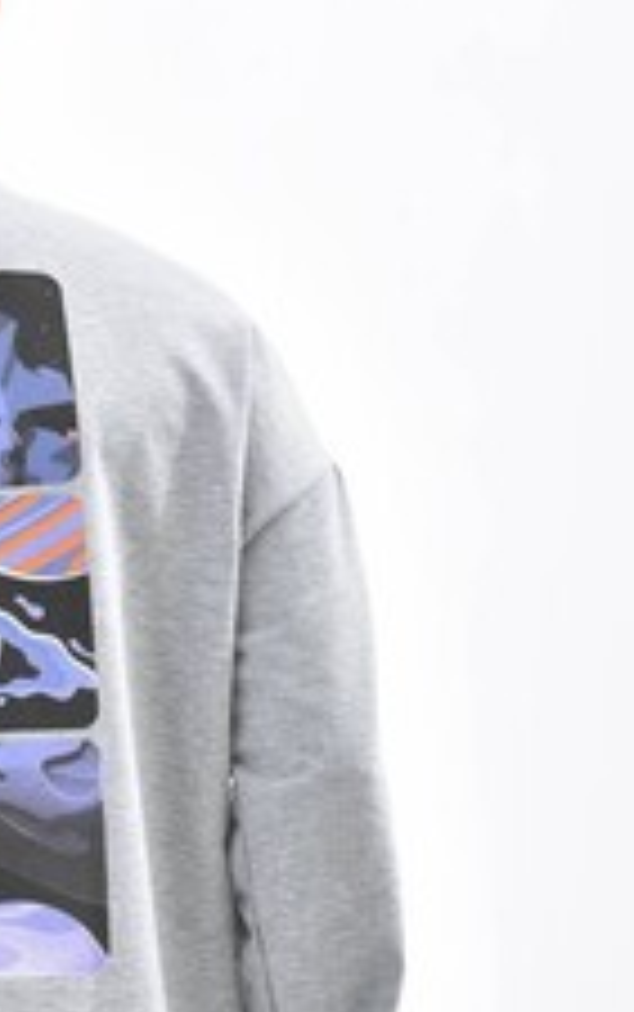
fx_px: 6871
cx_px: -126
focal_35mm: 249
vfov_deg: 8.4
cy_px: 756
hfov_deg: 5.3
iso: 100
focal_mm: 102
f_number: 7.1
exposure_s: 1/160
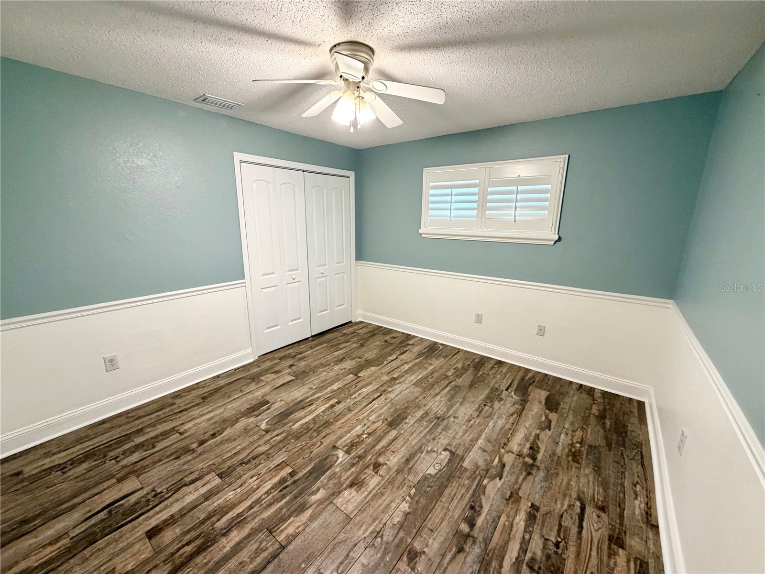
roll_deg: -0.5
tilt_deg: -13.7
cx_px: 382
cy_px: 287
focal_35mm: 14
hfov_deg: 102.1
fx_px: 309
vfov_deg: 85.7
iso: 320
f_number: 2.2
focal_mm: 2.22
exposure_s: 1/60
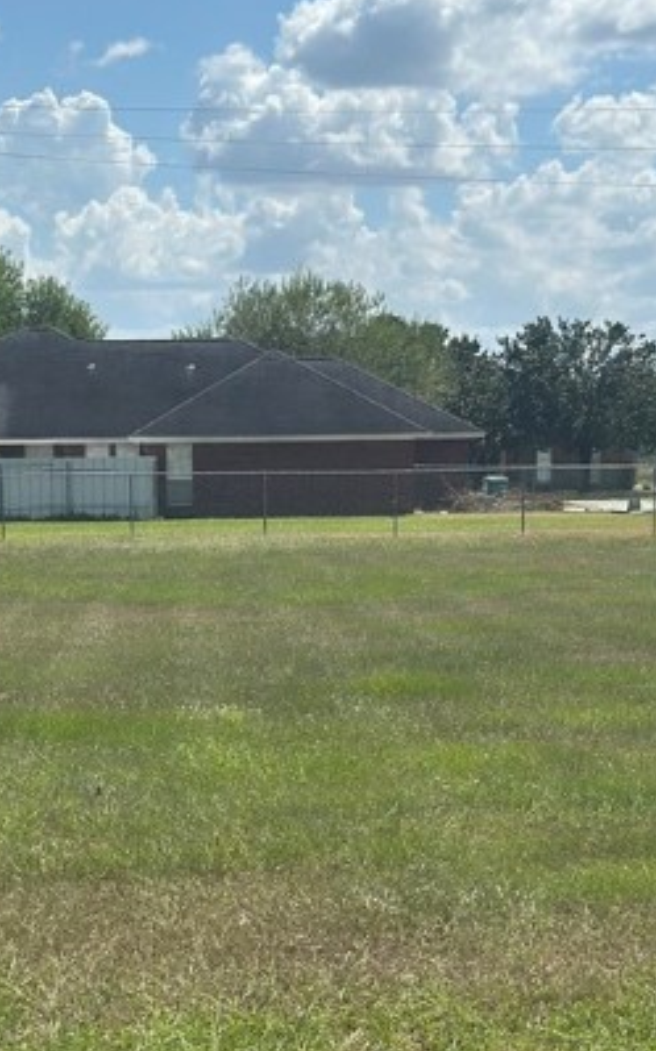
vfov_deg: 21.0
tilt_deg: -3.9
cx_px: 129
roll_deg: +0.3
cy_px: 827
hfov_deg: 13.3
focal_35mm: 98
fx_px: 2806
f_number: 1.78
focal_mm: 6.86
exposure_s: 1/7634
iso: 80
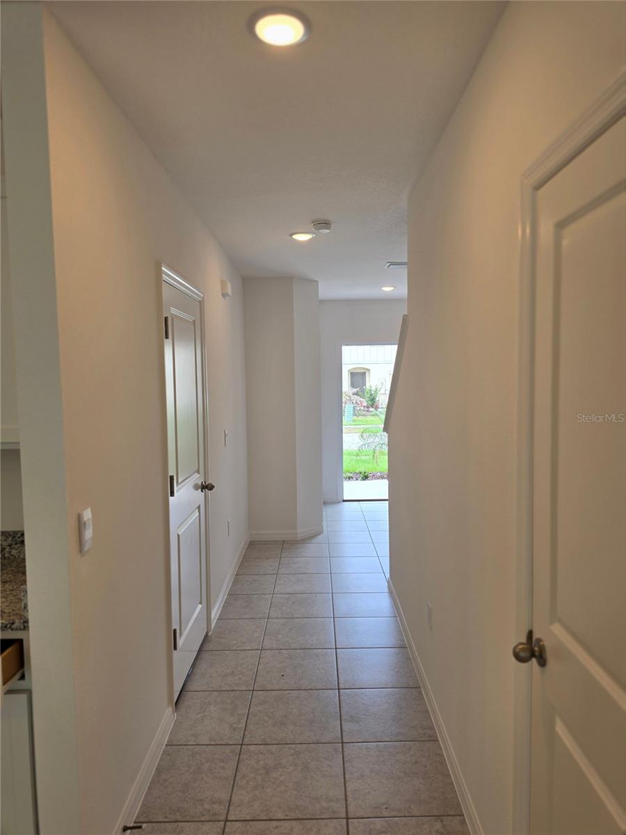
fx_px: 555
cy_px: 418
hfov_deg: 58.9
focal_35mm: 23
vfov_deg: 73.9
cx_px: 313
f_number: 1.4
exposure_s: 1/120
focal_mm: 6.5
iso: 20
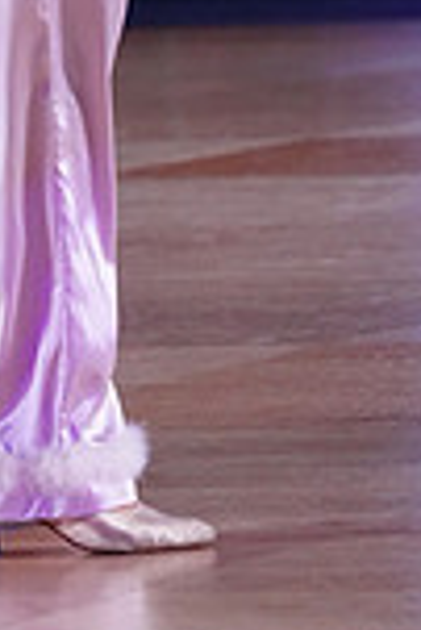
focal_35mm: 449
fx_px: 7858
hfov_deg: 3.1
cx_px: -202
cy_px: -300
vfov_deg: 4.6
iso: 3200
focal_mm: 117
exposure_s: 1/400
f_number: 4
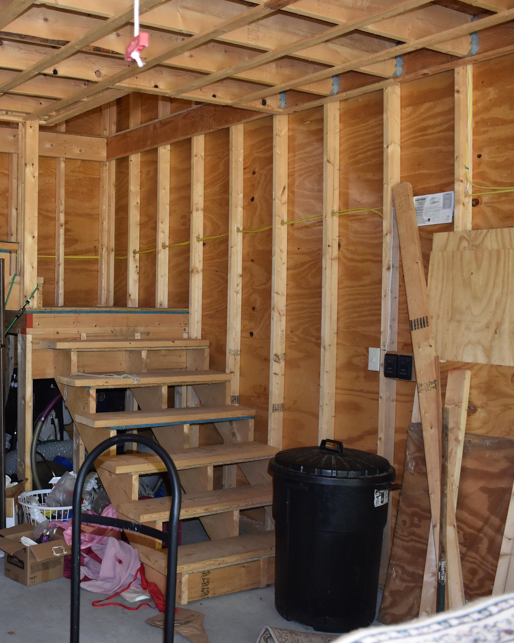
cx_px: 62
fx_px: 742
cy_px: 318
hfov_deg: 36.2
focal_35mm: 39
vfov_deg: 46.8
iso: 720
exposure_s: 1/60
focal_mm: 18
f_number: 3.5
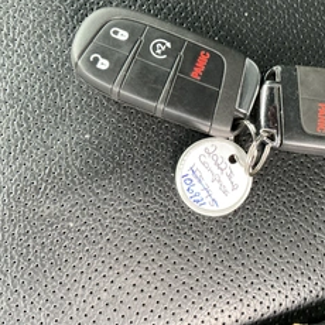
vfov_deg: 38.8
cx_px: 268
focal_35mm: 43
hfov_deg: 37.5
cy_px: 114
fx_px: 457
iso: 320
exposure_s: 1/45
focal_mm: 3
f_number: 1.8
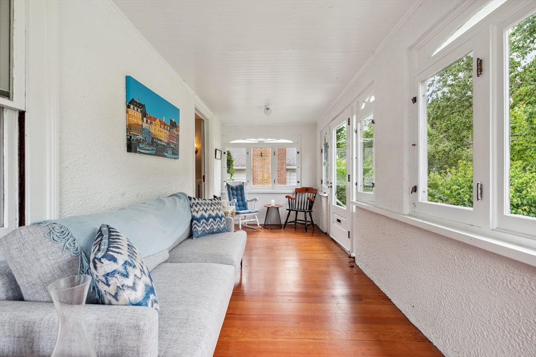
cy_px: 178
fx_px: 208
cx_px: 268
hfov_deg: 104.3
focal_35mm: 14
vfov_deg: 81.1
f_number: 8
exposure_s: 1/13
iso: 100
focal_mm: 14
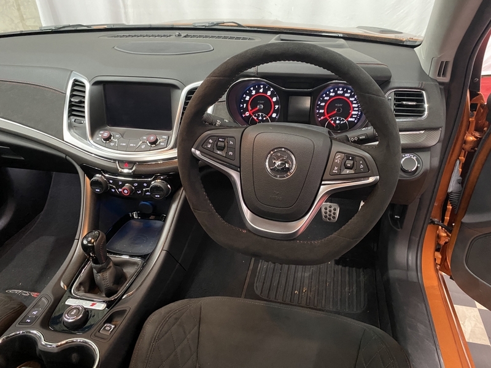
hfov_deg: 67.3
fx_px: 369
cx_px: 246
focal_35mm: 26
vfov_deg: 53.1
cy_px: 184
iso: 800
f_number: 1.8
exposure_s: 1/30
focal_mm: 4.25
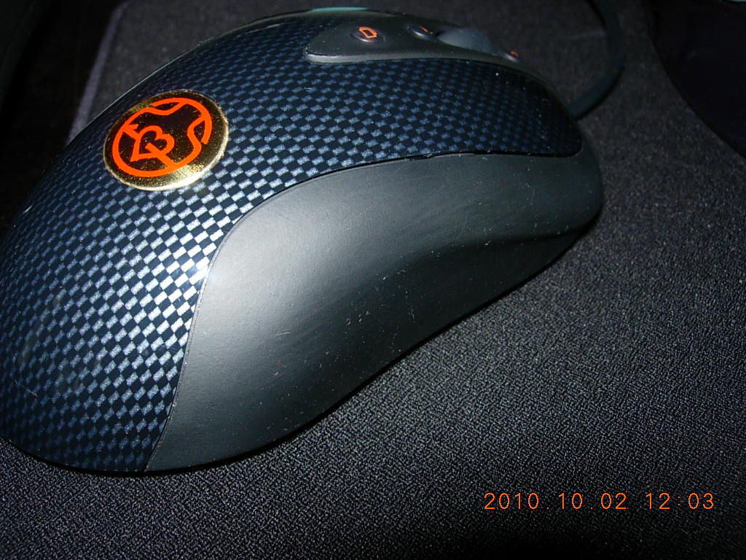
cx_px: 373
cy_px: 280
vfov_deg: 37.7
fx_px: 819
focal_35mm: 38
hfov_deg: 49.0
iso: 100
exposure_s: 1/64
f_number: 4.8
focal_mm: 7.8
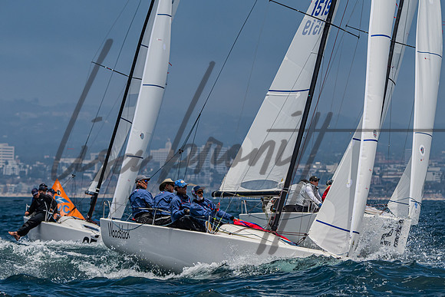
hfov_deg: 7.1
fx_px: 3583
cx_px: 221
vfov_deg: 4.7
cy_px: 223
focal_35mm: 290
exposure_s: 1/4000
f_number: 6.3
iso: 400
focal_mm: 185
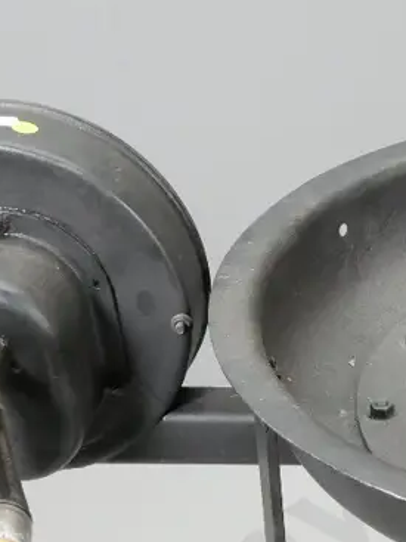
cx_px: 449
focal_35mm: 95
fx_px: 1486
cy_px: 433
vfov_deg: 20.4
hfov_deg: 15.2
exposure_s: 1/80
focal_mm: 17
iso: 3200
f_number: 5
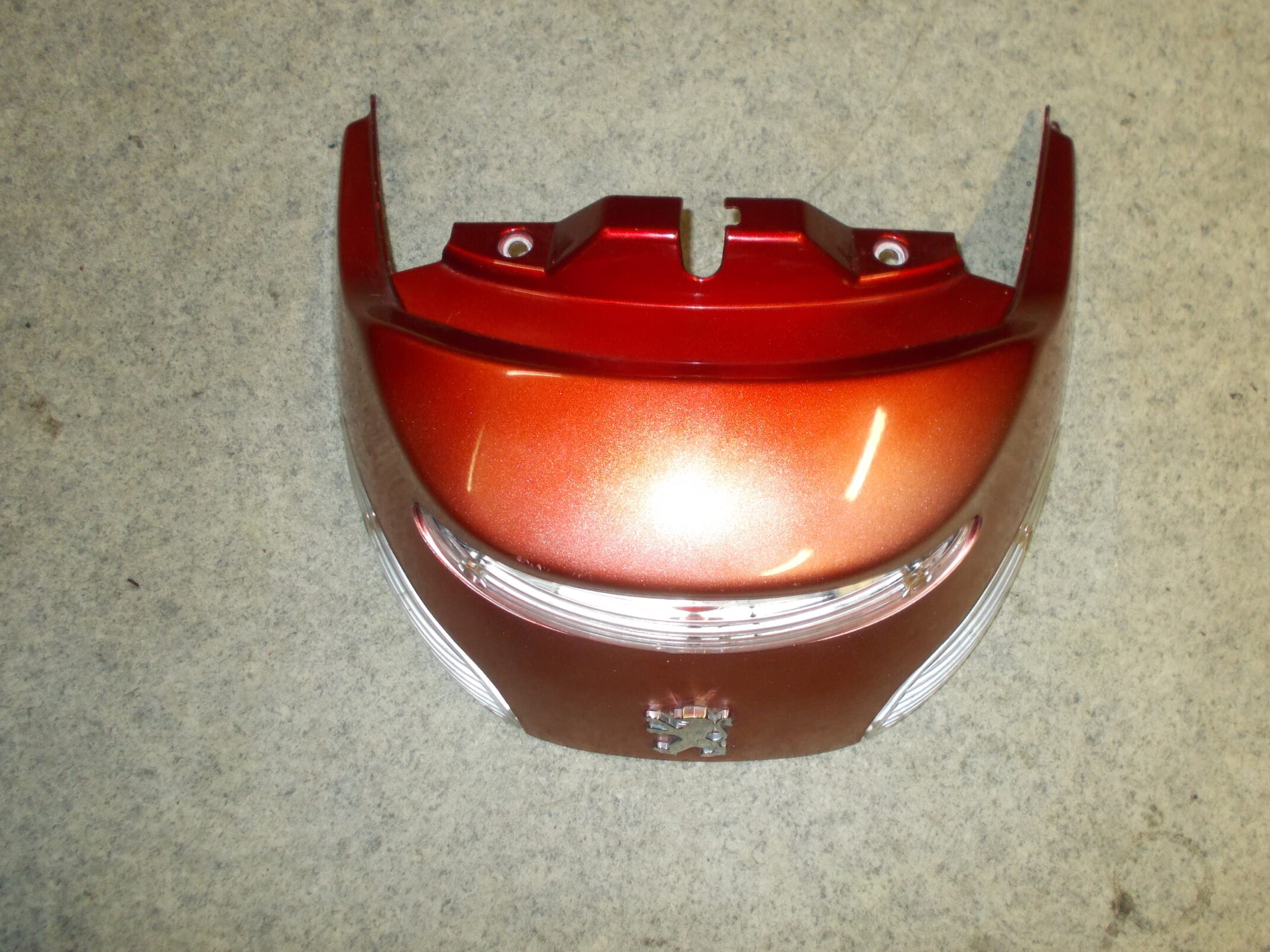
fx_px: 1137
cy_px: 421
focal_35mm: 31
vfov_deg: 45.4
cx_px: 691
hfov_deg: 58.3
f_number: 3.2
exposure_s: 1/25
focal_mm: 4.6
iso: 200
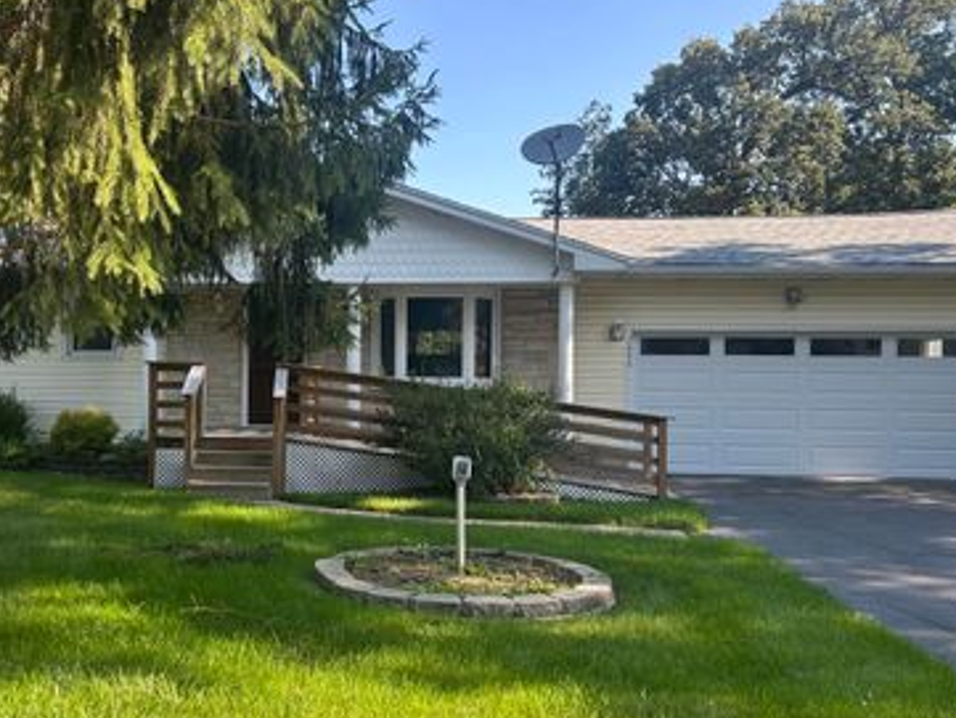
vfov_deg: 39.7
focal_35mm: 36
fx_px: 995
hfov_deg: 51.0
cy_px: 375
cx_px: 384
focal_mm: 5.7
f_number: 1.5
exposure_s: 1/611
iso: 50
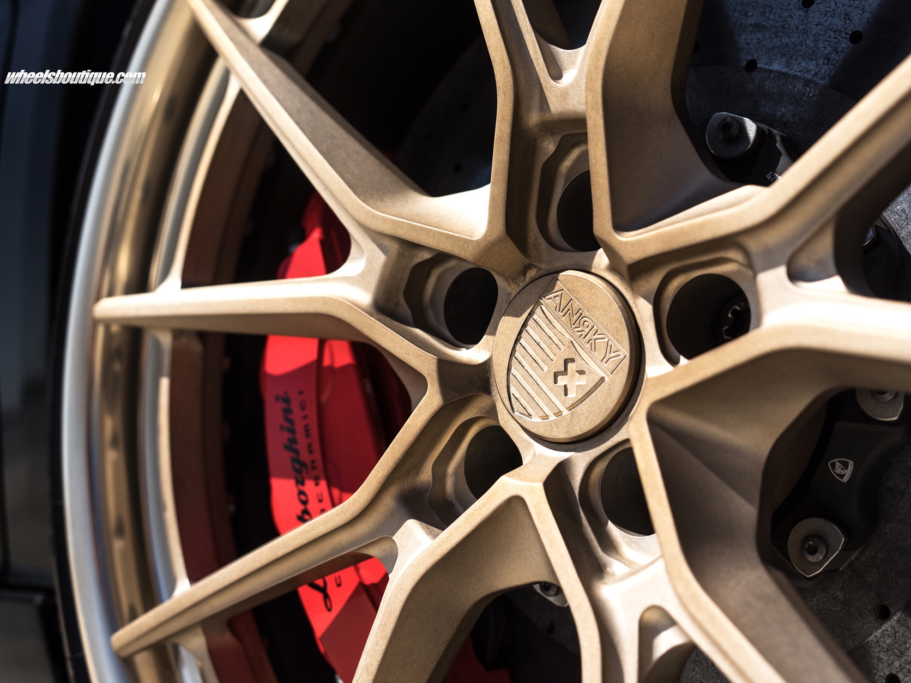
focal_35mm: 42
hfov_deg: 44.8
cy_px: 343
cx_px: 425
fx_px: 1105
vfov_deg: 34.3
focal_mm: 38
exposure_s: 1/640
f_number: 4
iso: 100
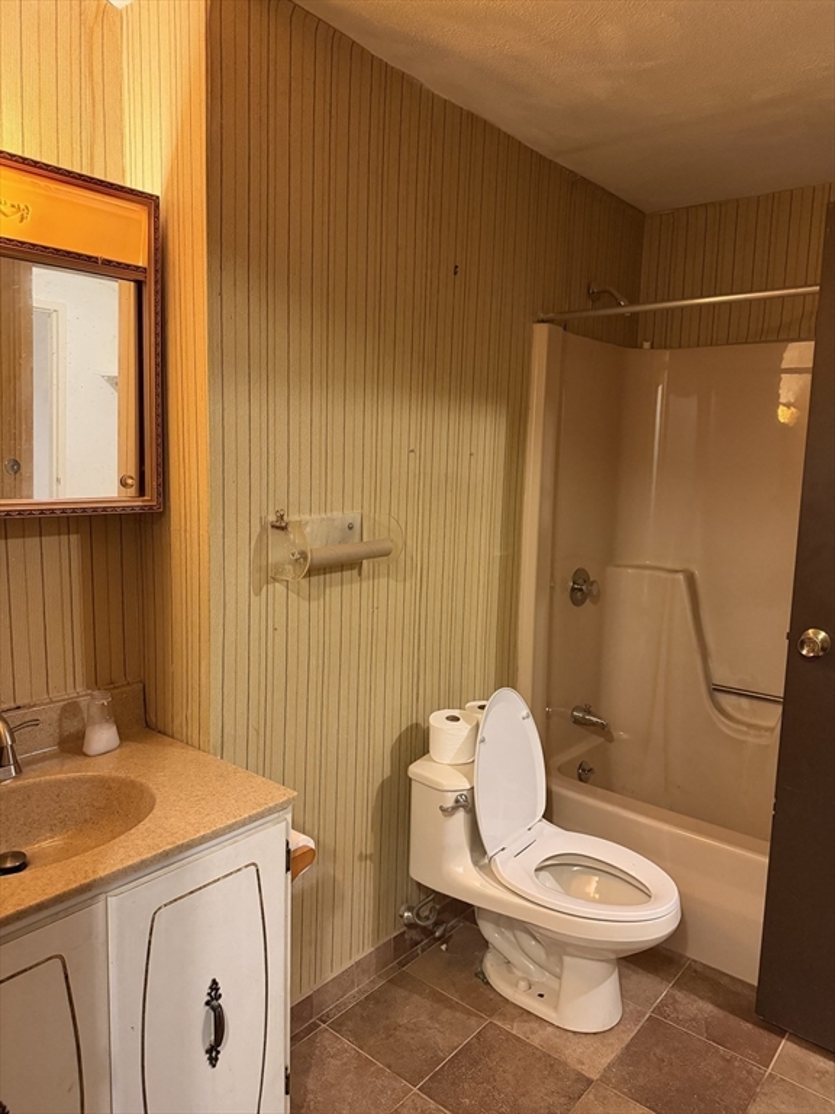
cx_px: 418
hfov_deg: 56.8
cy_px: 557
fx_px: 772
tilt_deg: -7.5
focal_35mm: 24
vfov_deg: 71.6
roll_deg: -2.8
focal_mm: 6.76
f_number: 1.78
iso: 800
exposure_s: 1/40
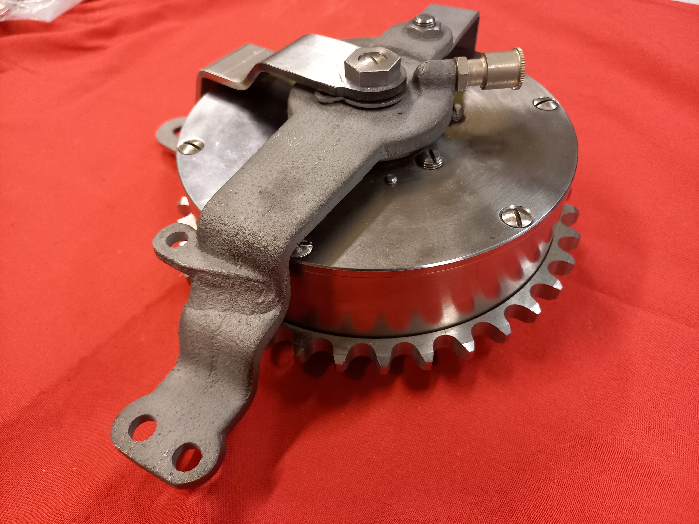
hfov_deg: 69.4
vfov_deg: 54.9
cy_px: 262
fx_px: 505
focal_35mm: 25
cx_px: 350
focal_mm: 4.65
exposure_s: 1/33.3
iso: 400
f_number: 1.8
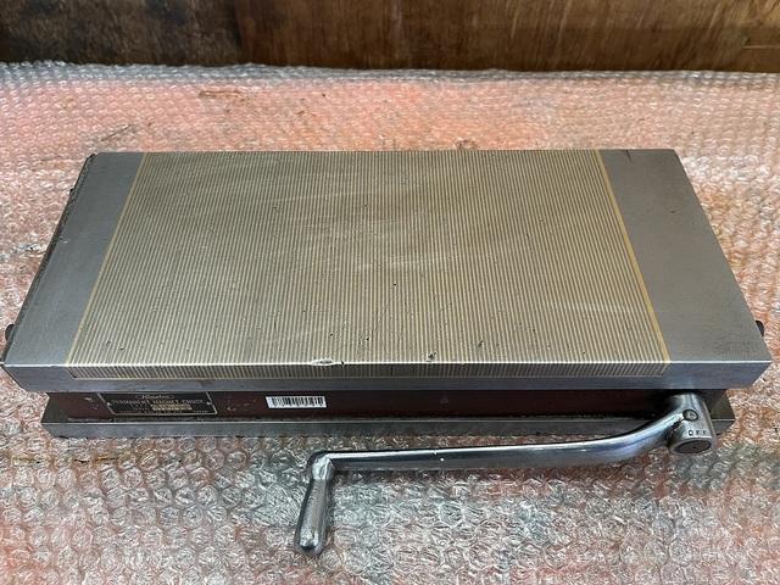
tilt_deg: -52.9
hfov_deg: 67.3
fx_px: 586
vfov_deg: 53.1
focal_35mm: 26
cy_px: 292
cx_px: 390
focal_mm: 5.1
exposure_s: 1/76
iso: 125
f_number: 1.6
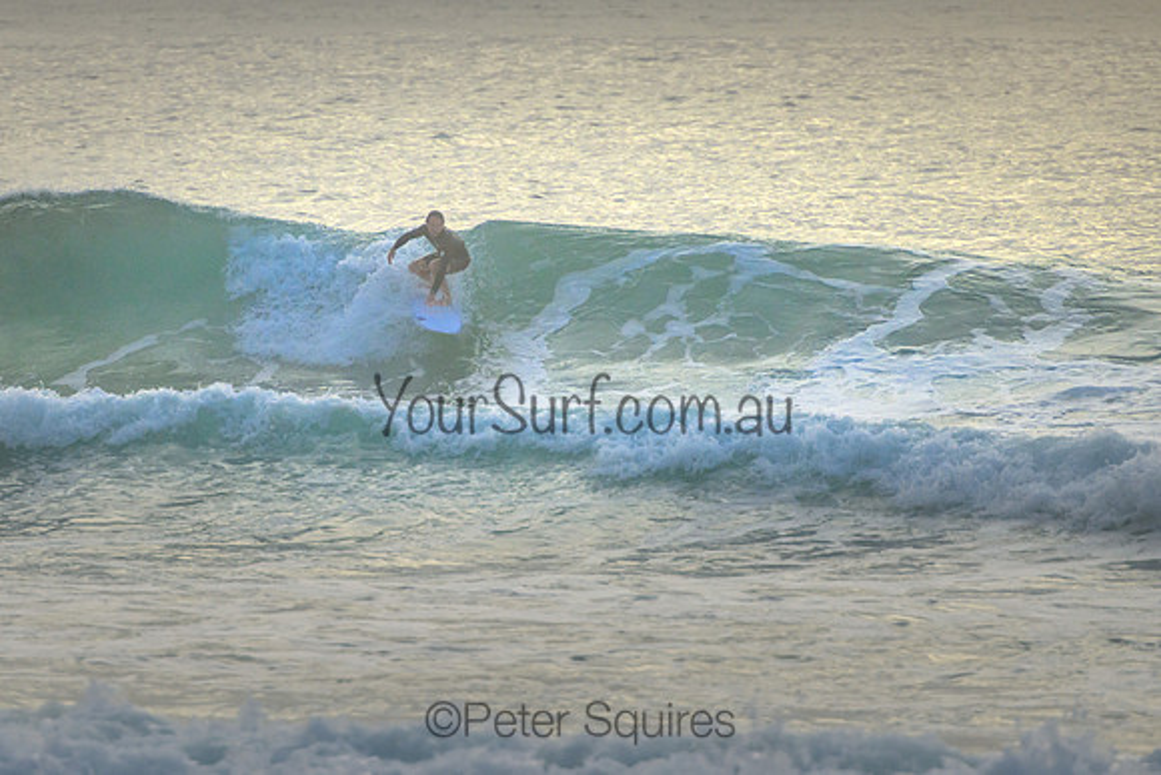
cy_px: 285
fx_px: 17734
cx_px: 501
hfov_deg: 3.7
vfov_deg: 2.5
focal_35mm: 550
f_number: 5.6
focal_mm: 400
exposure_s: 1/2000
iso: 720
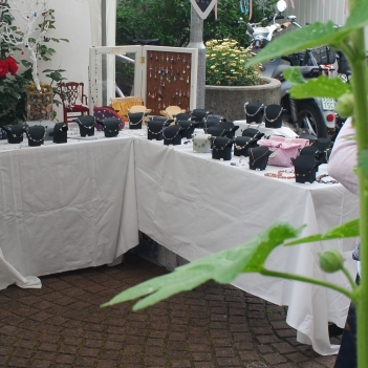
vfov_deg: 22.7
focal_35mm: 76
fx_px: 914
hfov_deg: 22.5
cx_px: 73
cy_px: 156
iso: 200
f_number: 9
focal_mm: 22
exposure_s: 1/125
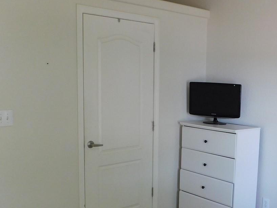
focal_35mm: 45
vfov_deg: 32.1
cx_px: 195
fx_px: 360
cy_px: 126
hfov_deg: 41.3
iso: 160
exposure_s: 1/30
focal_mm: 4
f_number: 3
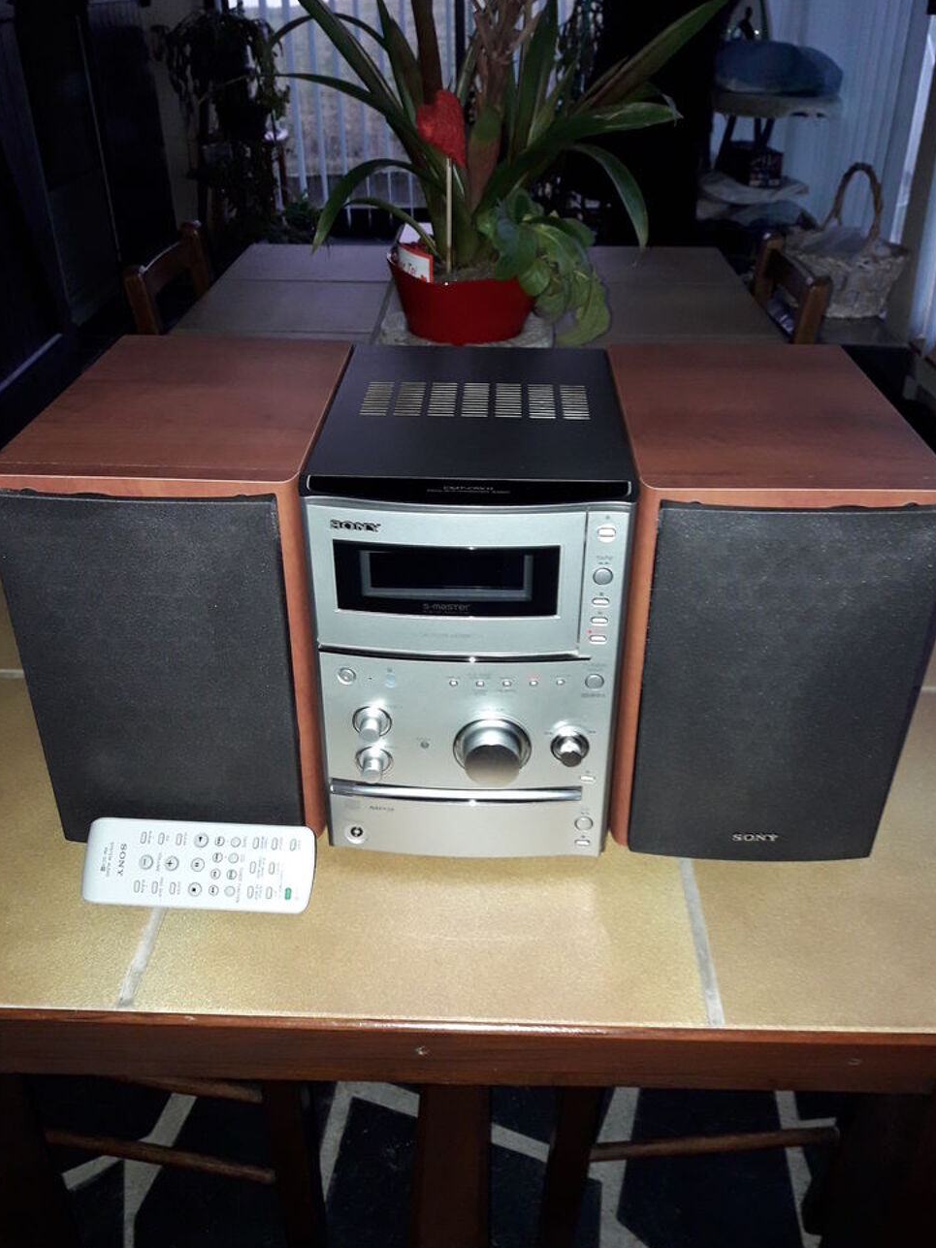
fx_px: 1046
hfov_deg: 48.2
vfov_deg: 61.7
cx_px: 476
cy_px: 629
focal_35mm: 29
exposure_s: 1/33
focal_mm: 3.7
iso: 160
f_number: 1.9
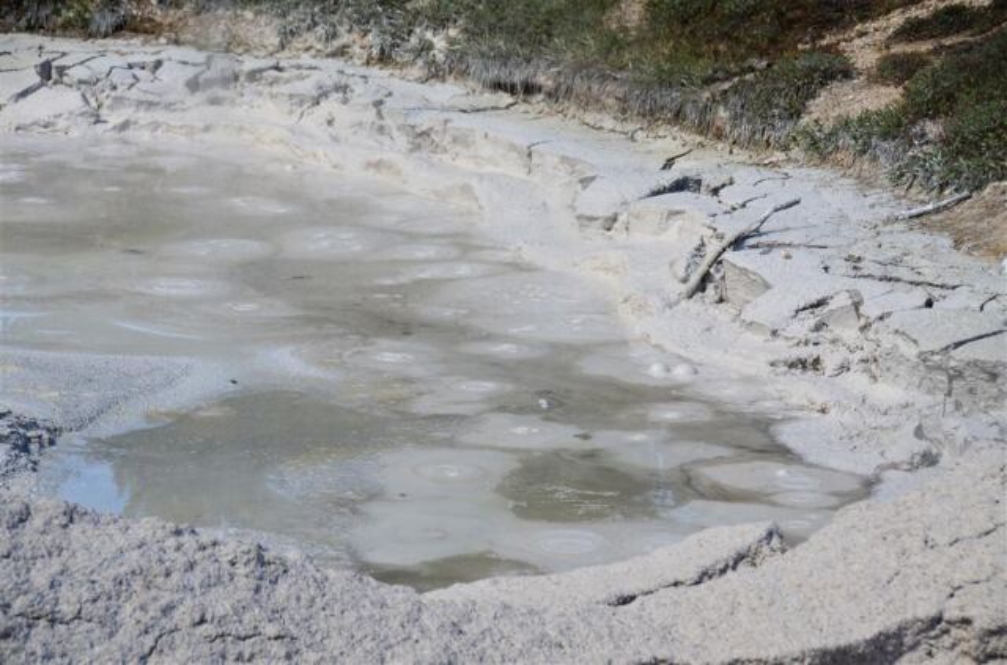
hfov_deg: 16.7
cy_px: 332
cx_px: 504
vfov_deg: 11.1
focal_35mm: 123
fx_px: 3431
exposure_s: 1/640
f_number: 7.1
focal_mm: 82
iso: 200
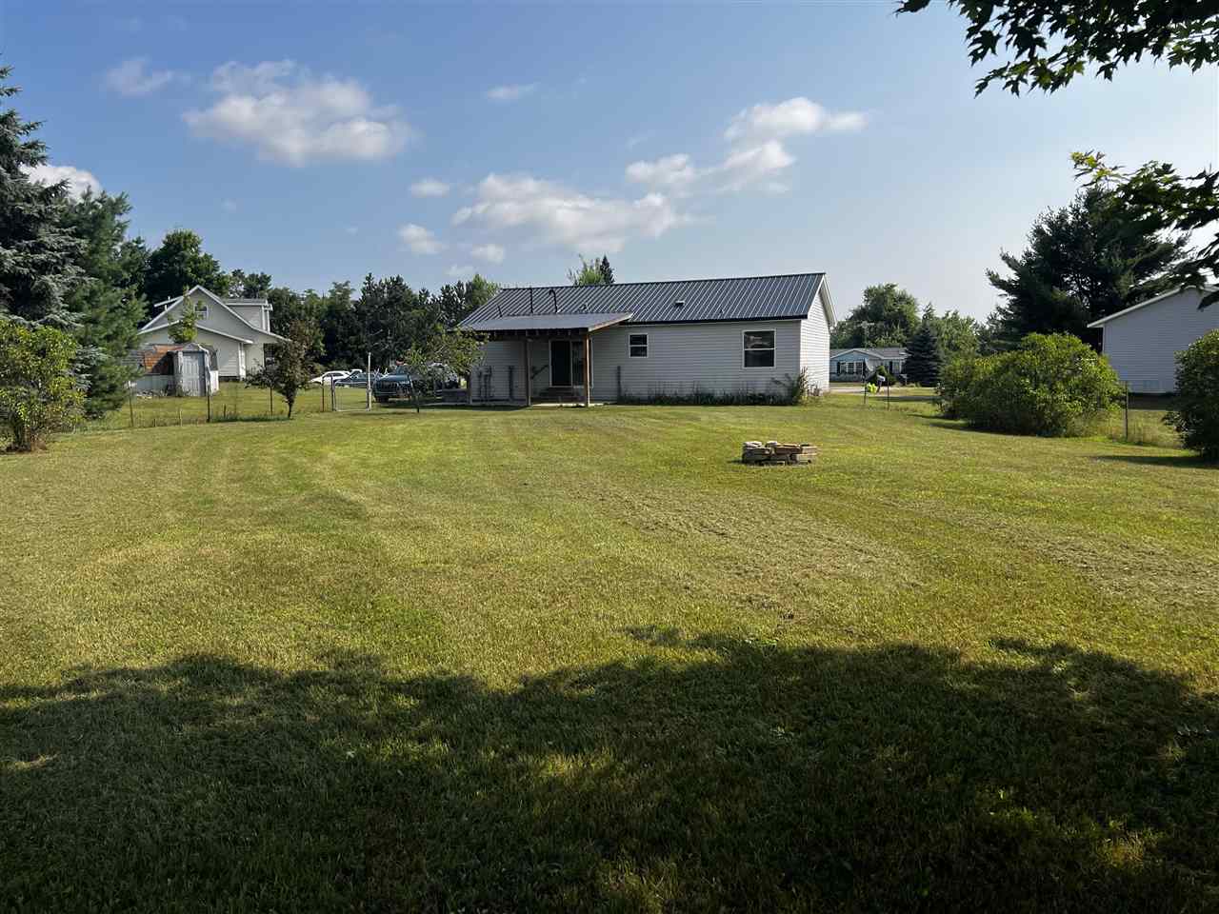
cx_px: 610
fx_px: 916
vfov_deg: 53.1
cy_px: 457
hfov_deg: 67.3
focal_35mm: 26
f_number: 1.5
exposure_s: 1/3968
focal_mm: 5.7
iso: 50
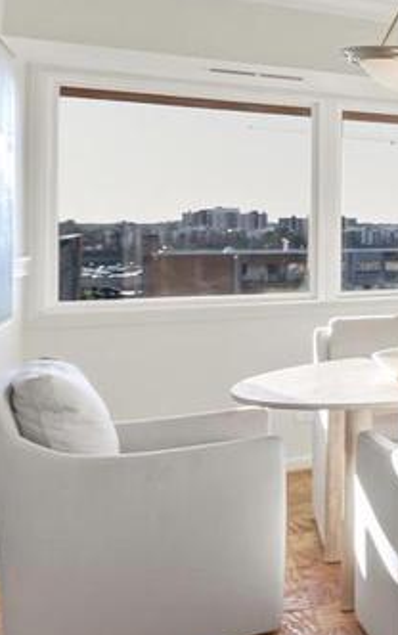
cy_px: 240
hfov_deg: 15.5
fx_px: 762
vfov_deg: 44.9
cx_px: 941
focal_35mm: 44
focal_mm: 14
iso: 640
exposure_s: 1/500
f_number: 7.1
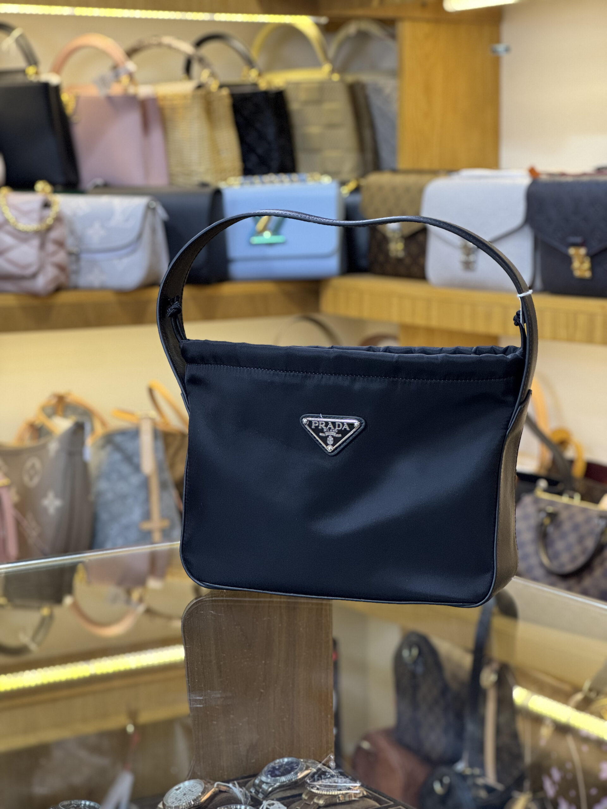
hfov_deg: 19.1
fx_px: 1800
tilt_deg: -5.5
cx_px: 304
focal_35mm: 77
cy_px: 404
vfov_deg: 25.3
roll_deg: +0.2
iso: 160
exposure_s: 1/50
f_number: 2.8
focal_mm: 9
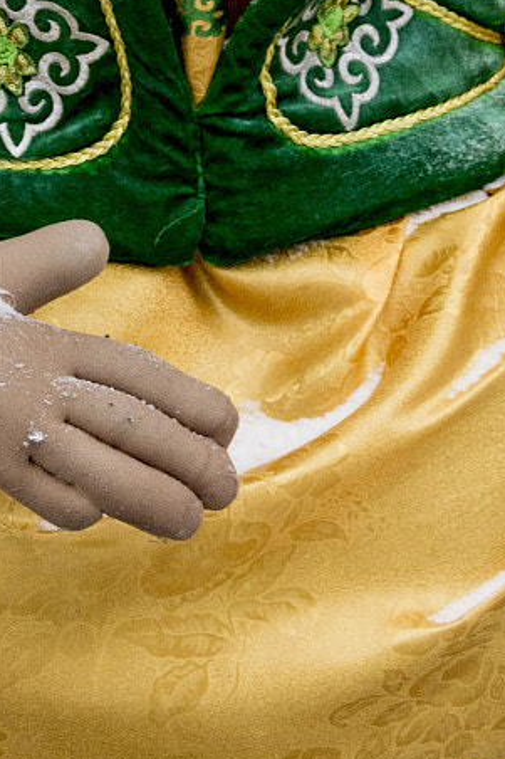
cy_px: 82
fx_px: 3469
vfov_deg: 12.4
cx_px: 192
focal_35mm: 165
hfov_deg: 8.3
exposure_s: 1/320
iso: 200
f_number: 4.2
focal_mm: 31
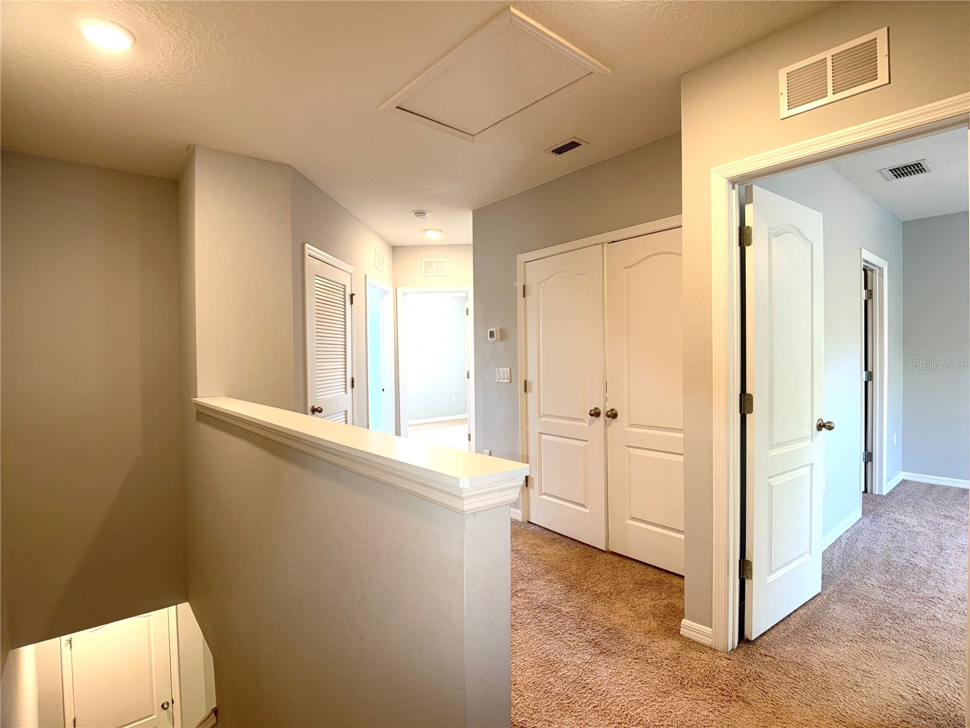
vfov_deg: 56.8
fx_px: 673
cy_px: 364
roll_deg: +0.8
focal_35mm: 24
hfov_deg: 71.6
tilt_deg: -0.5
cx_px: 485
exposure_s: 1/29
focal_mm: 6.76
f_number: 1.78
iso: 50
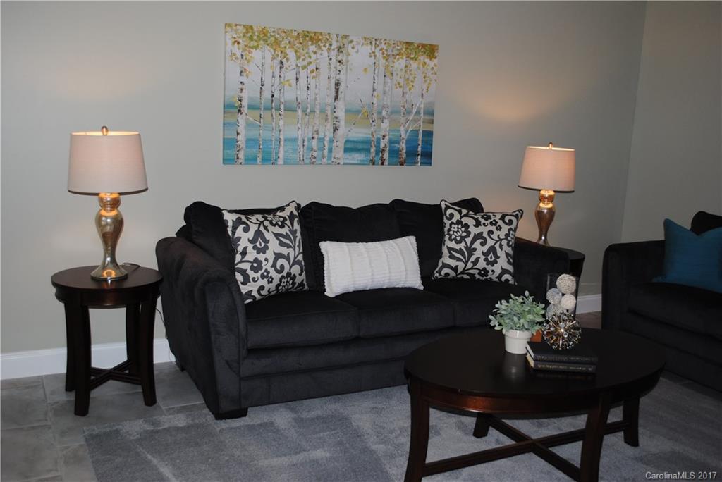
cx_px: 361
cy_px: 241
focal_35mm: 33
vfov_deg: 40.0
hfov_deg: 57.2
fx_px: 662
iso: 200
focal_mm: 22
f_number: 4
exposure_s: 1/60
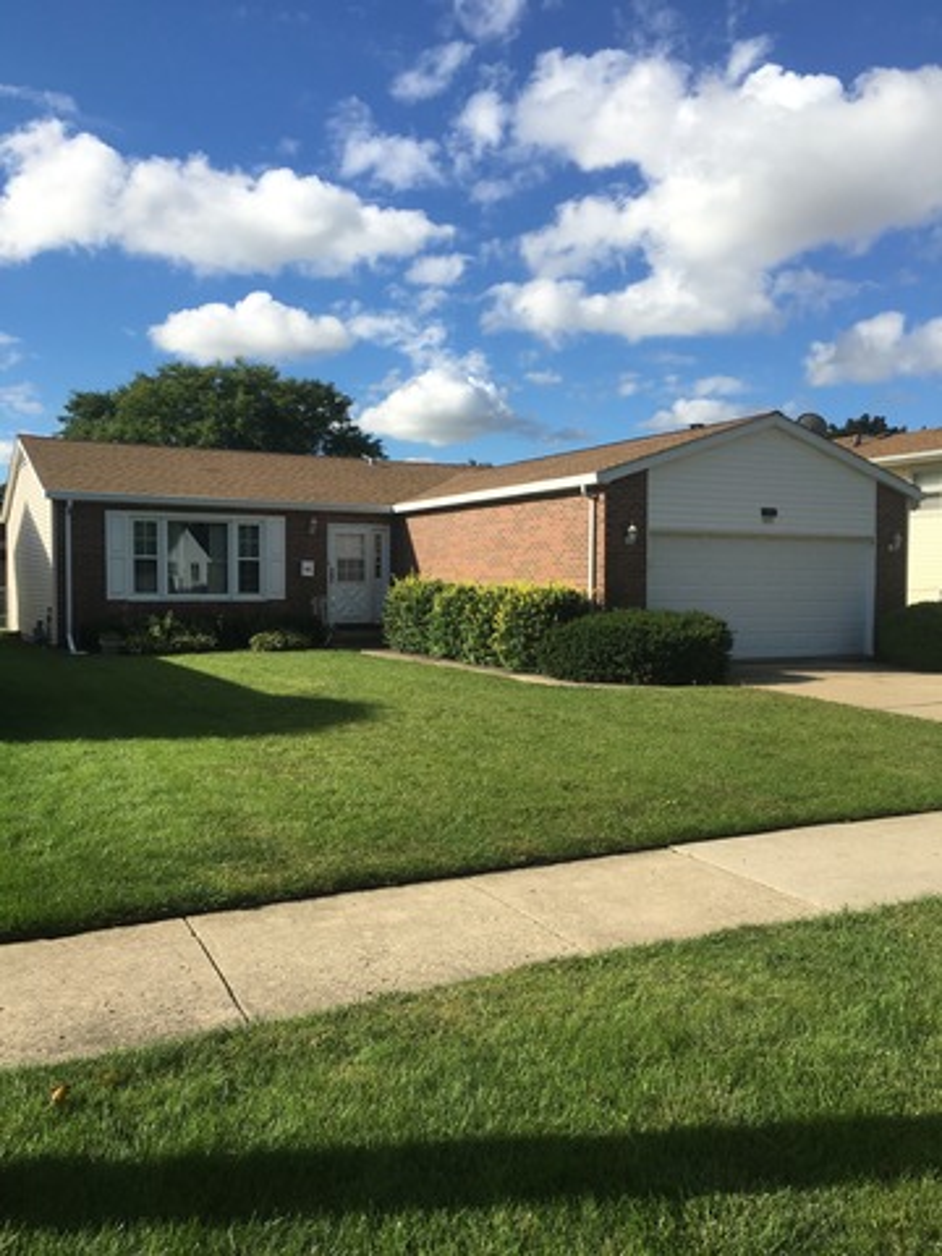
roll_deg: -1.0
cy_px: 628
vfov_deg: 61.7
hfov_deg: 48.2
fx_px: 1052
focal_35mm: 29
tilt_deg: -2.6
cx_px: 471
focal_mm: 4.15
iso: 25
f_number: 2.2
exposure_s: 1/1570
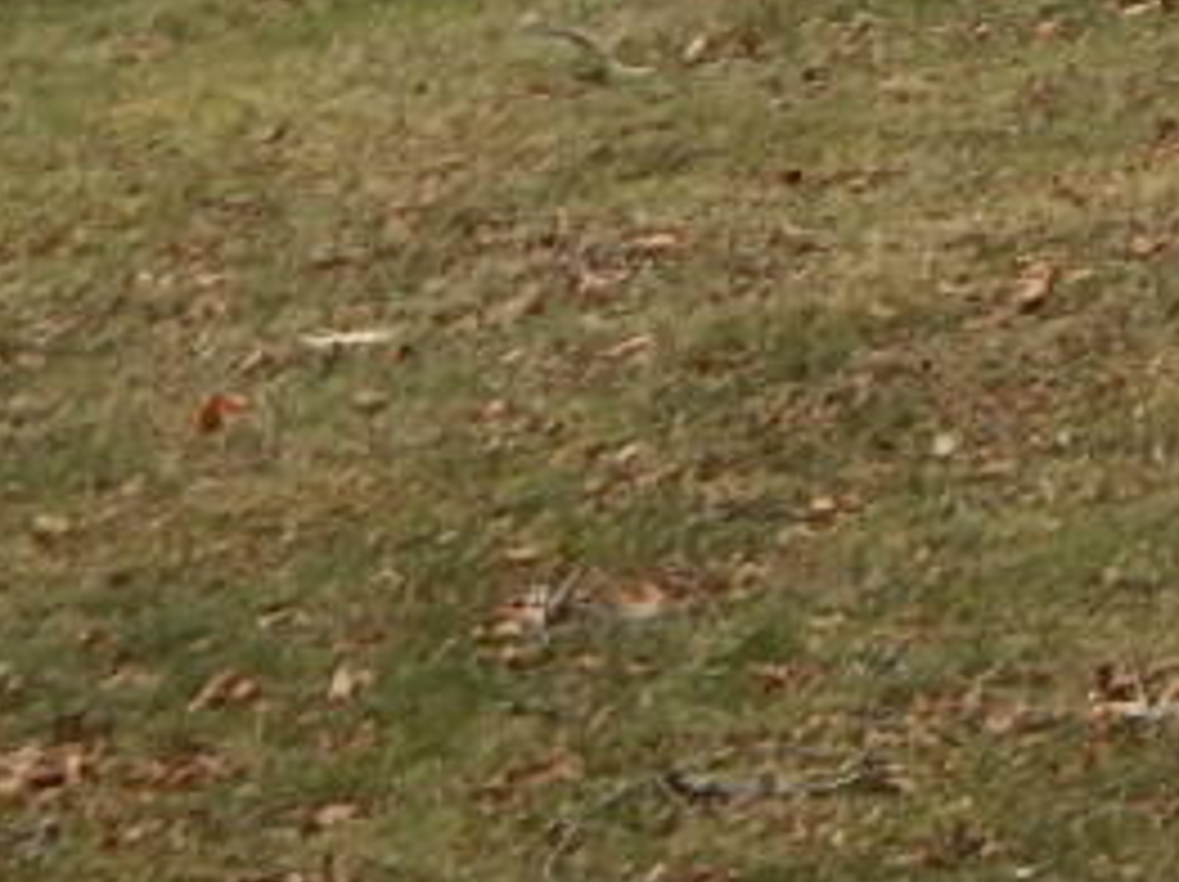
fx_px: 7078
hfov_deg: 8.9
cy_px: -765
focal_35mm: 208
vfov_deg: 6.9
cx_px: 2493
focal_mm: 6.1
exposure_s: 1/250
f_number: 3.3
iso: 140
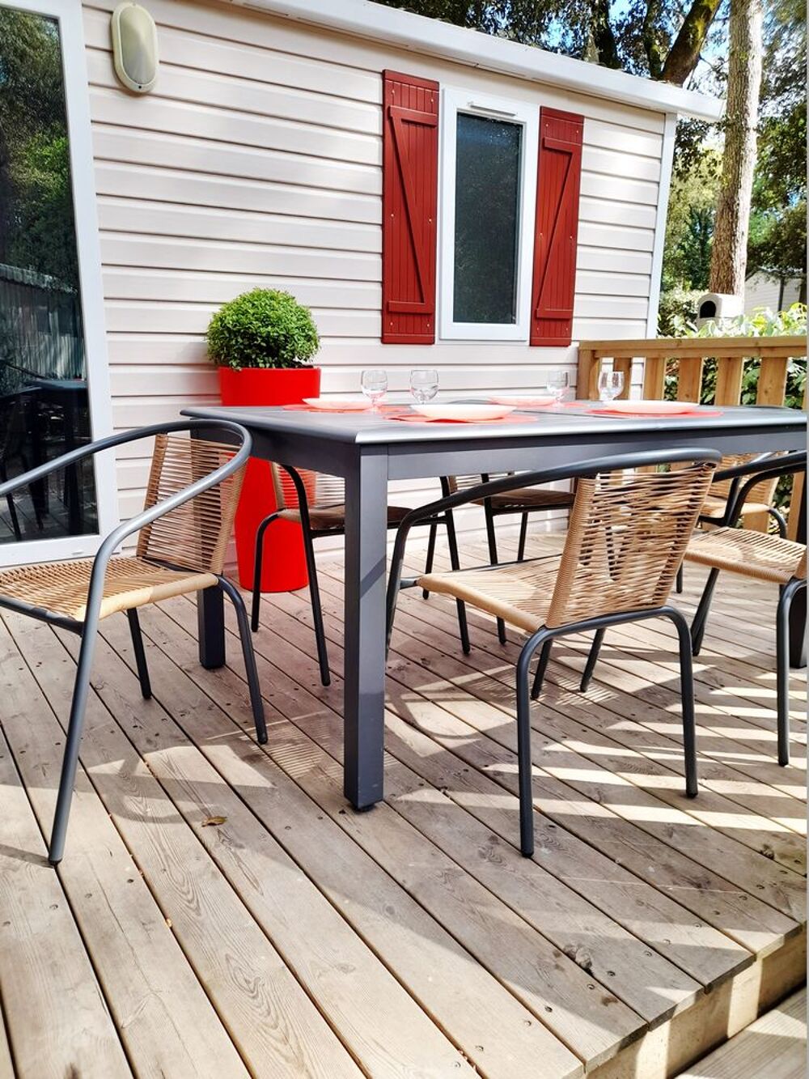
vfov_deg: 69.4
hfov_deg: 54.9
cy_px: 540
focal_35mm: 25
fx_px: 779
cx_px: 404
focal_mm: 4.6
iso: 20
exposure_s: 1/111
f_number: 2
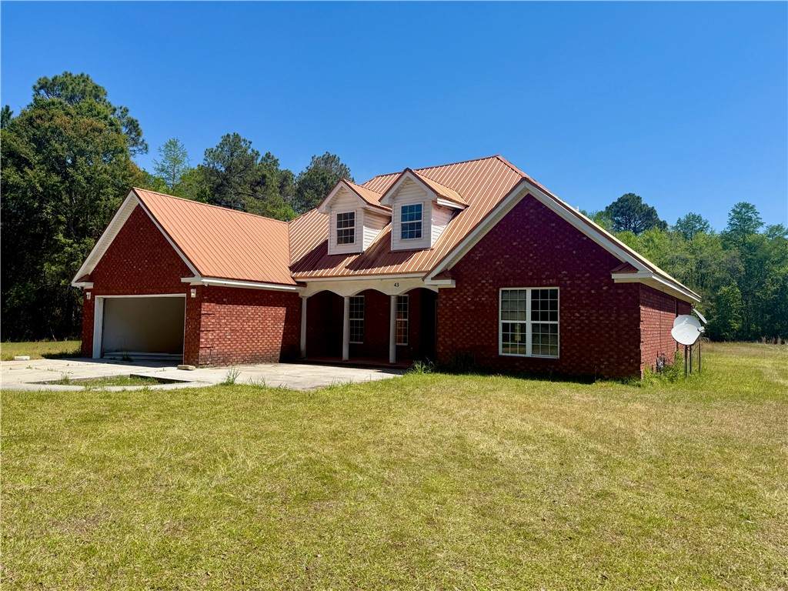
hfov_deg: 71.6
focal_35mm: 24
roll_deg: -1.8
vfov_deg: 56.8
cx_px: 394
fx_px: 546
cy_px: 296
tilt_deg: +3.4
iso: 80
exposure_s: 1/4167
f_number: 1.78
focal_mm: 6.76
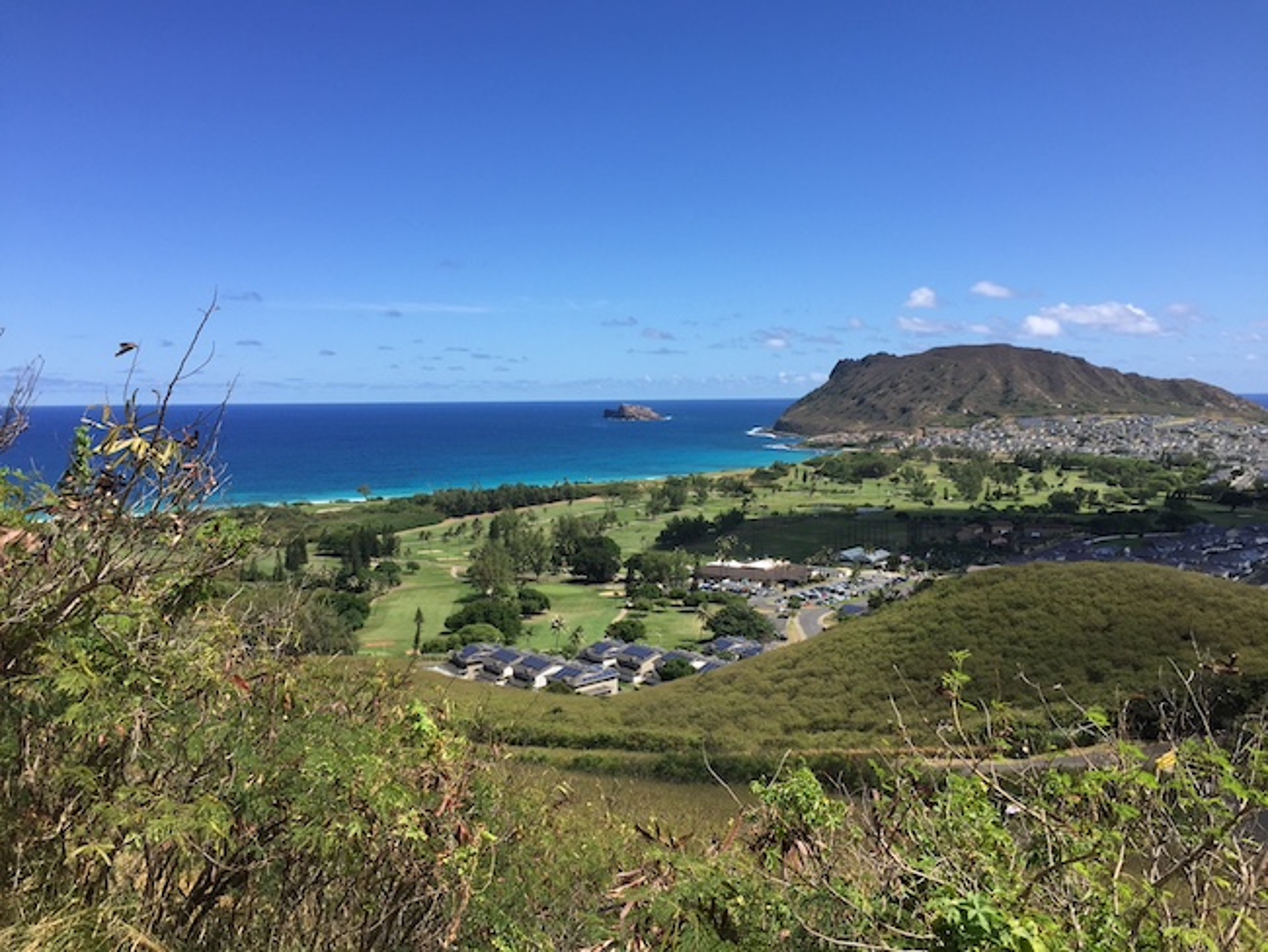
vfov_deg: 48.3
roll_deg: -0.5
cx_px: 634
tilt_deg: -4.5
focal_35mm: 29
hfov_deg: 61.6
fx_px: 1063
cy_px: 476
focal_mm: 4.15
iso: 32
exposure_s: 1/1980
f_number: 2.2
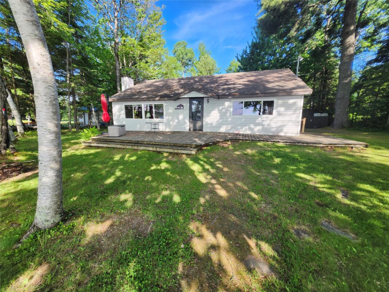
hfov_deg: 106.2
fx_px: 146
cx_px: 194
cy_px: 146
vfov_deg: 89.9
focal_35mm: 13
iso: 40
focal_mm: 1.74
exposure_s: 1/229
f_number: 2.2
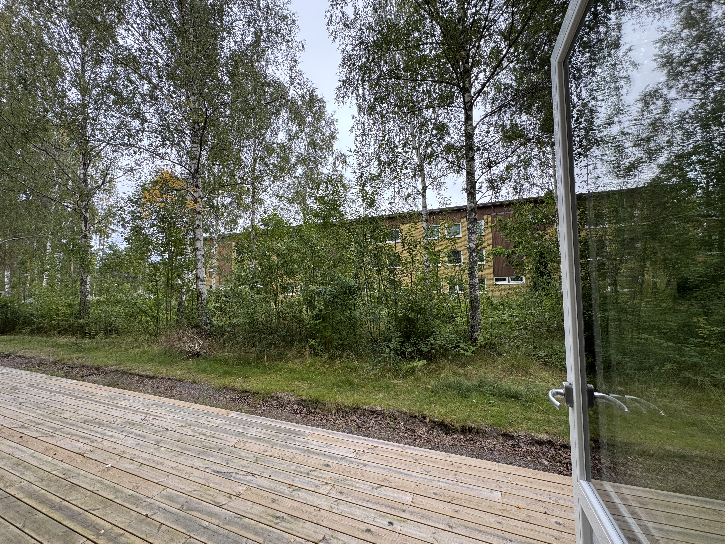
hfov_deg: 102.1
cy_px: 272
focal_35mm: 14
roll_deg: +1.6
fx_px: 293
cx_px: 362
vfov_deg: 85.7
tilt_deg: +3.1
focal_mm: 2.22
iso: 40
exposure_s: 1/279
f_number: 2.2
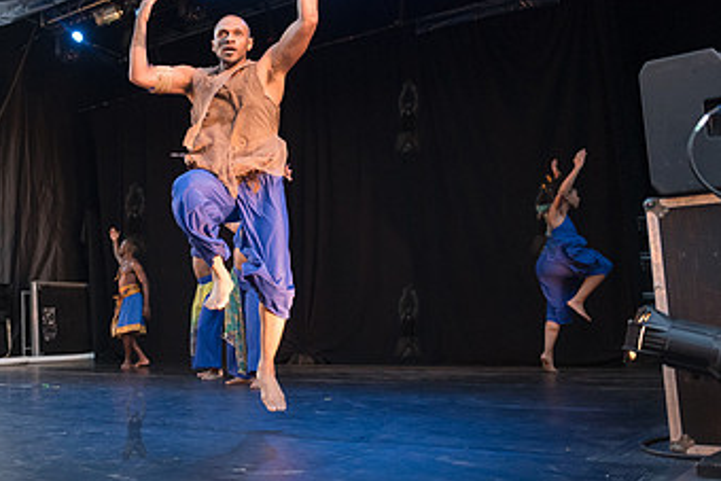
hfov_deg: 44.8
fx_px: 821
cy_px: 217
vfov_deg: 32.6
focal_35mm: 41
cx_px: 134
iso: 3200
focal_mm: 24
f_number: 2.8
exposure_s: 1/640
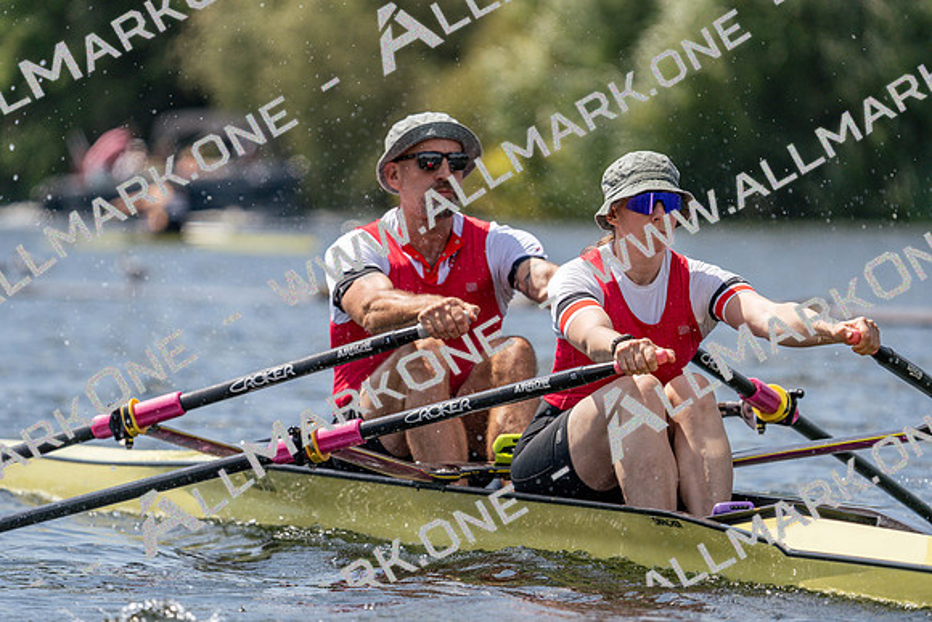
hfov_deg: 5.2
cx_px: 466
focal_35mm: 394
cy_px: 311
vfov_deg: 3.5
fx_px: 10202
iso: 250
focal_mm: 394
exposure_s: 1/2000
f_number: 6.3
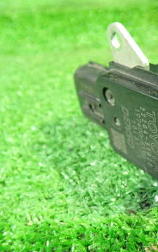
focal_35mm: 49
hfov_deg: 24.8
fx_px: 338
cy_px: 124
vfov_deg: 41.1
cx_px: 166
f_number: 2.3
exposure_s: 1/20
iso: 800
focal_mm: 5.4
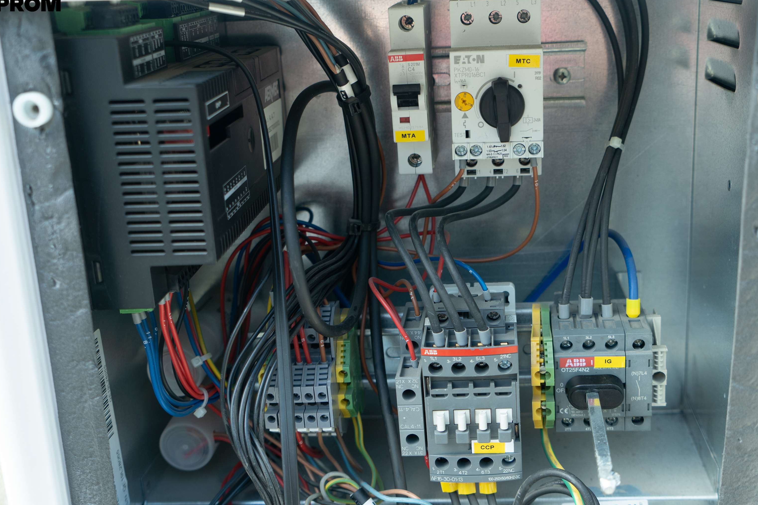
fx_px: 926
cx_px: 438
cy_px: 285
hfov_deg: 44.4
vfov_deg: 30.5
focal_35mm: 44
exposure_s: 1/80
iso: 100
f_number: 4
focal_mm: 32
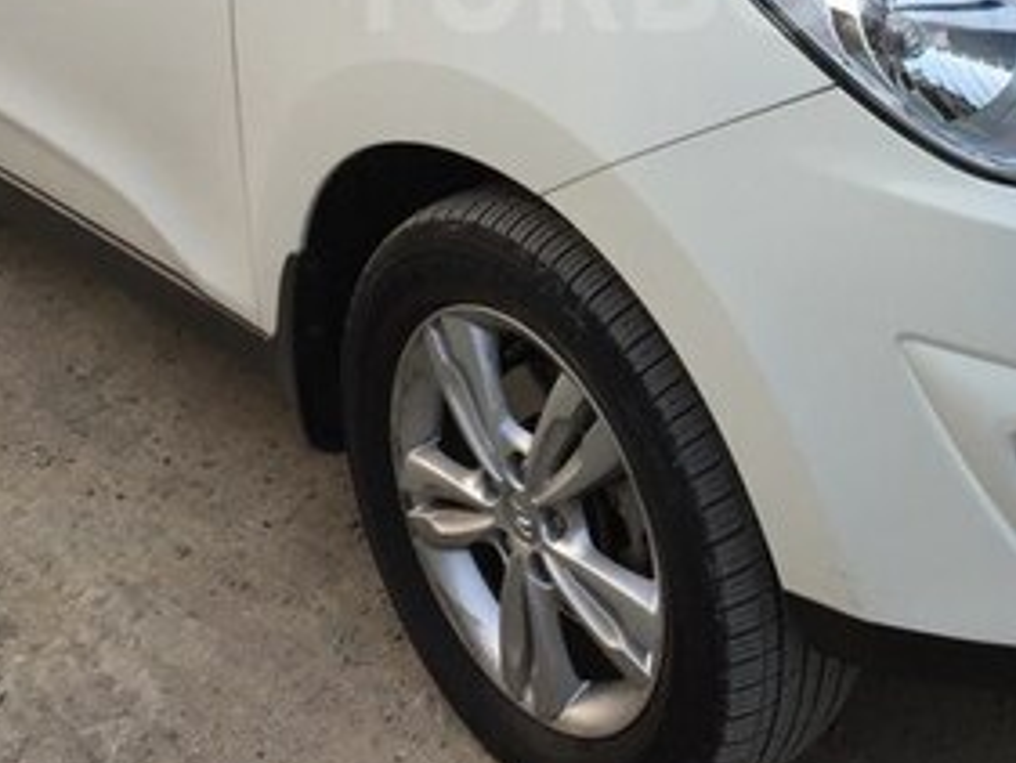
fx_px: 1997
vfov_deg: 20.8
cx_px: 709
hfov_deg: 28.3
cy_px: -24
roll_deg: +1.3
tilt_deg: -12.9
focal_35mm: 68
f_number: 2.2
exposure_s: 1/100
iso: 40
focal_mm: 4.15
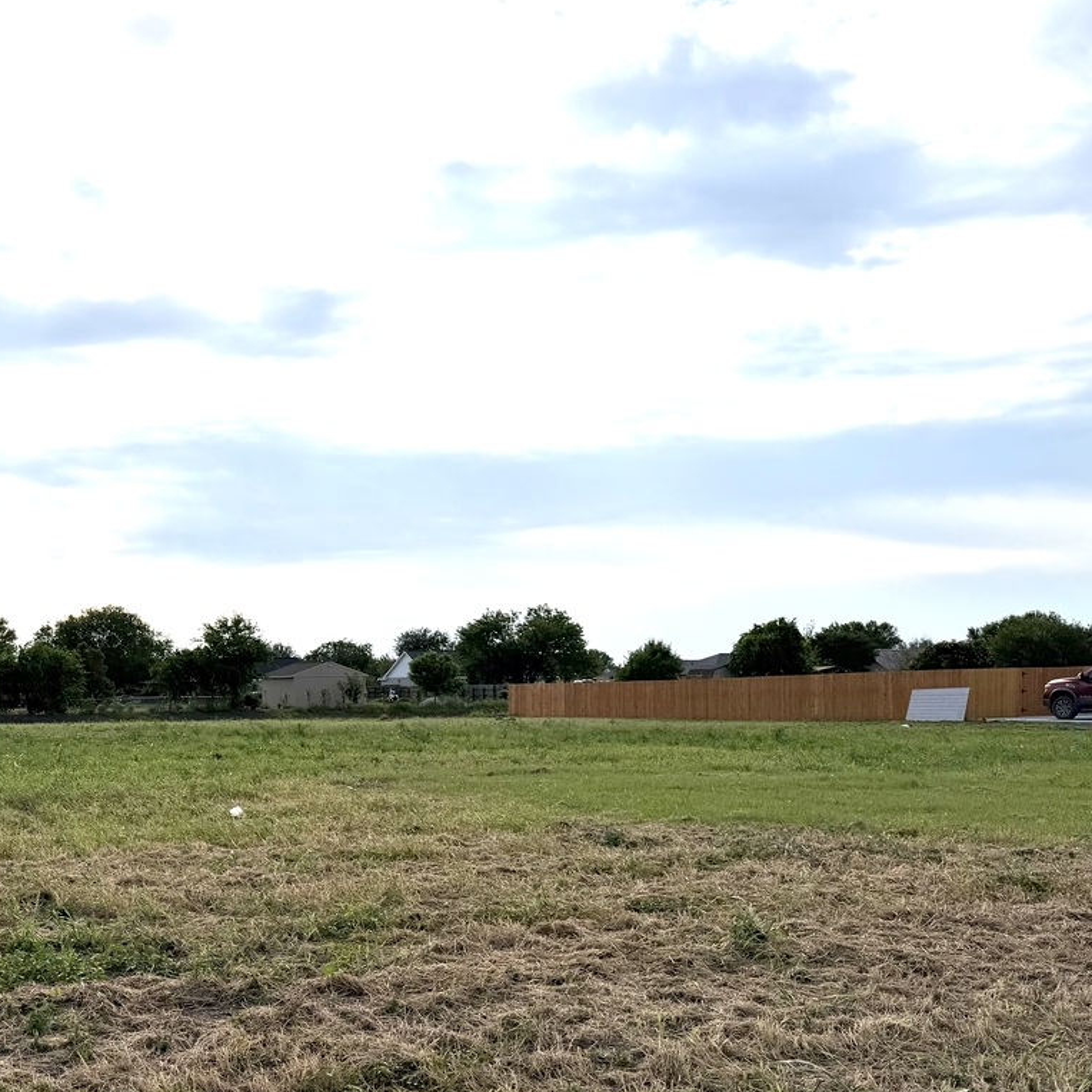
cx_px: 109
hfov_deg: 38.9
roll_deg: +0.4
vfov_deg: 41.3
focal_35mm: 40
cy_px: 735
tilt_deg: -2.1
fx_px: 1428
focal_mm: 6.76
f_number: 1.78
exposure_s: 1/9091
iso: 80
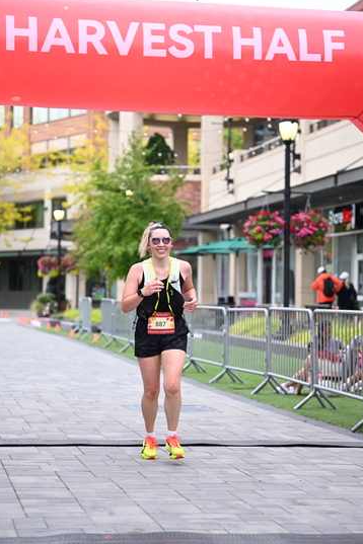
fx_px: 1301
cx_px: 184
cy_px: 273
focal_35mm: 86
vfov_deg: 23.6
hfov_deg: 15.9
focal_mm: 84
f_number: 2.8
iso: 640
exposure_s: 1/1250
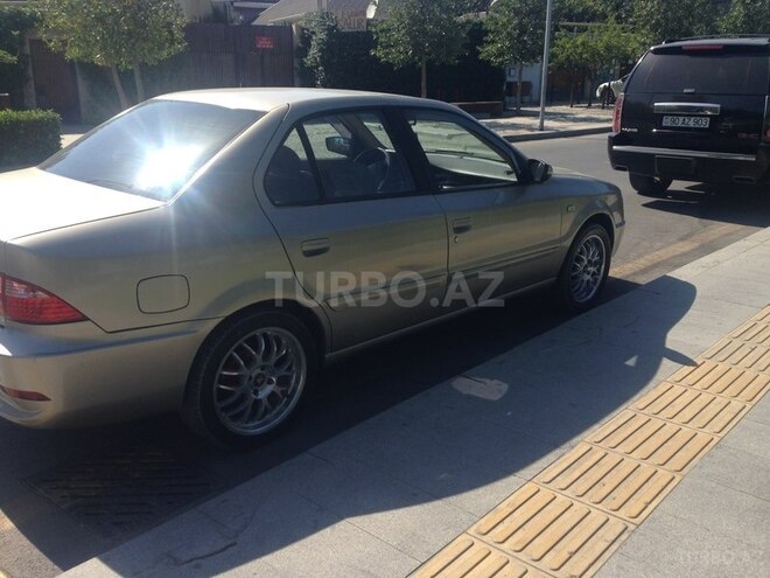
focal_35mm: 33
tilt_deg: -18.1
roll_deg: -1.0
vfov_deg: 42.9
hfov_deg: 55.4
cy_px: 289
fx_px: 734
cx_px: 385
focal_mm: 4.12
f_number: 2.4
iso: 50
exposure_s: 1/1261
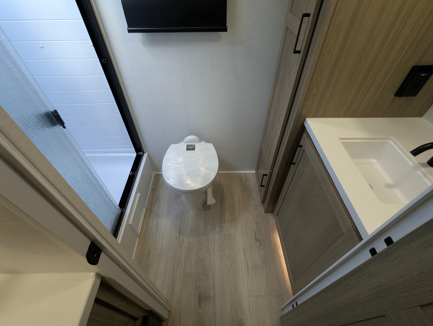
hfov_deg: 94.4
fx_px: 200
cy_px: 163
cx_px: 216
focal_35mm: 16
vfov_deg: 78.2
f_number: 2.2
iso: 212
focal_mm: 2.35
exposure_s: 1/137
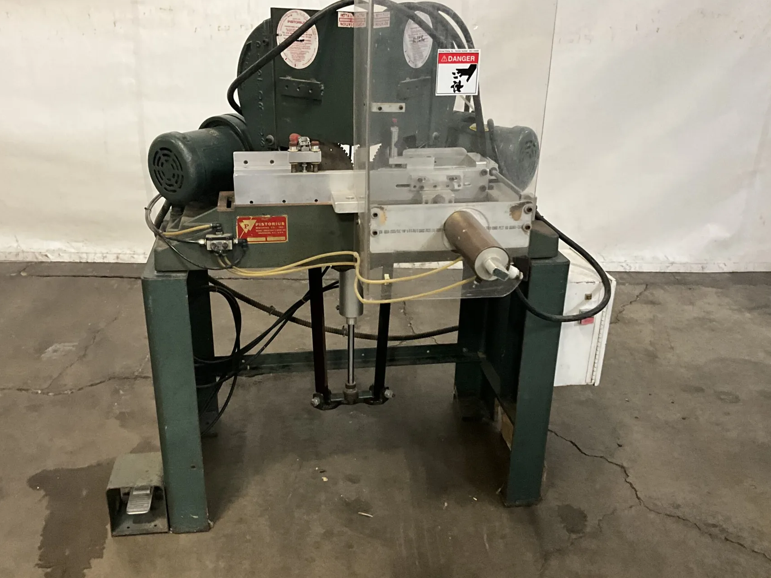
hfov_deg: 53.9
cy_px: 310
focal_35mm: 34
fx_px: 757
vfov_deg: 41.8
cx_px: 356
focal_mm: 3
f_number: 1.8
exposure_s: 1/40
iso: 320
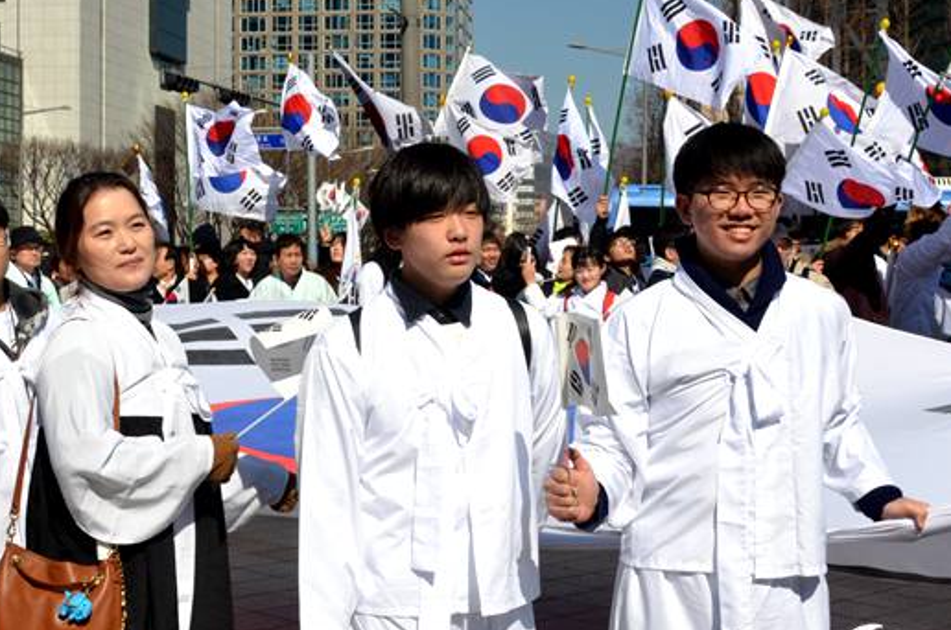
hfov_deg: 35.1
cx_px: 442
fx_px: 1503
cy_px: 297
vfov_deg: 23.7
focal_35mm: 57
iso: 800
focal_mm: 28
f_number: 16
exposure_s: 1/1000
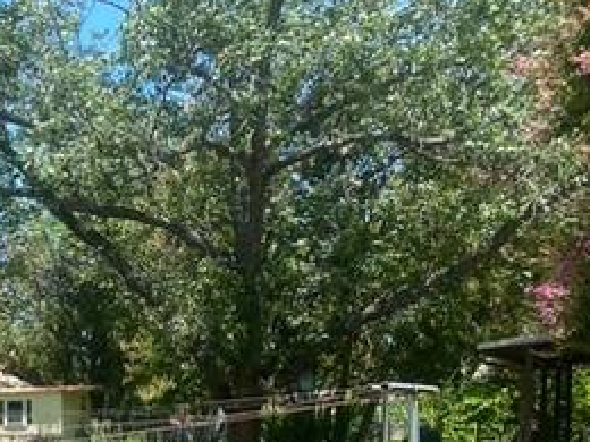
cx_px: -66
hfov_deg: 27.6
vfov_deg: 21.5
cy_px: 512
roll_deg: +0.6
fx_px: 1091
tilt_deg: -4.2
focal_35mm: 64
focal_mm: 4.25
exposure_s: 1/1157
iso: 32
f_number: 1.8
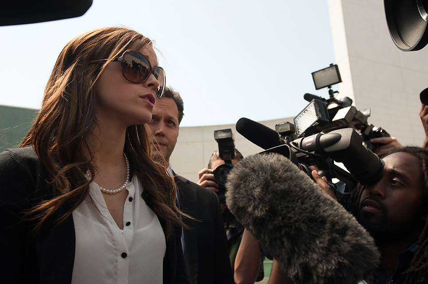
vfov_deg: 35.9
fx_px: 439
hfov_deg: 51.9
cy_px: 149
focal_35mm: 37
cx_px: 216
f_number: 6.3
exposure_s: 1/640
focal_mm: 35
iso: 250
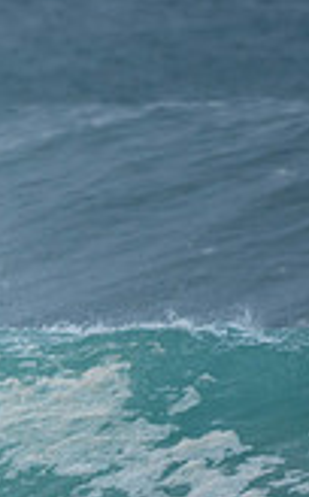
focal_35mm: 2704
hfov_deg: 0.5
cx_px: -509
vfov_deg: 0.8
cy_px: 550
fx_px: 36562
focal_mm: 500
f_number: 5.6
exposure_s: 1/1250
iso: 320
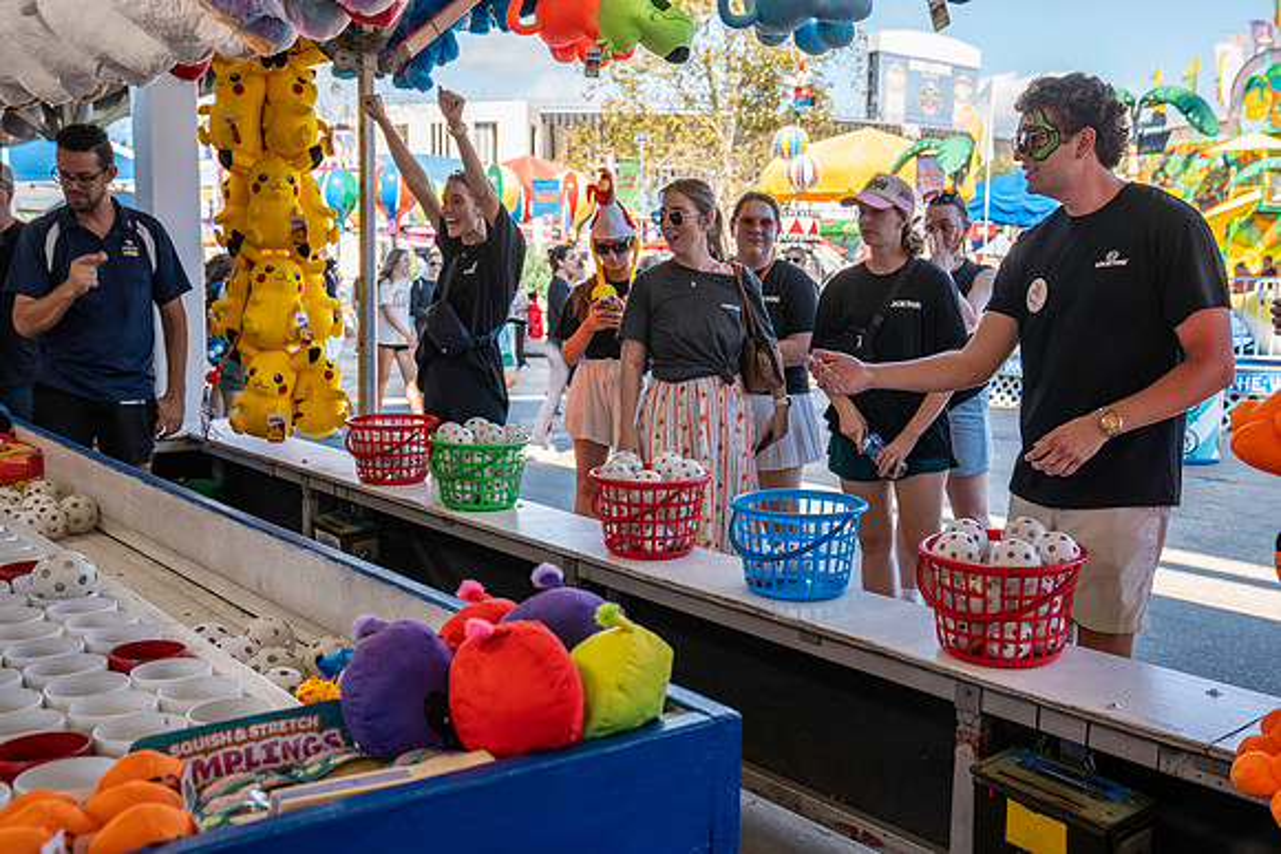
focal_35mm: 35
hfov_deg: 54.4
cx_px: 640
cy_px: 427
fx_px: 1246
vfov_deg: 37.9
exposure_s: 1/200
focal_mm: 35
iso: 125
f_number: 4.5
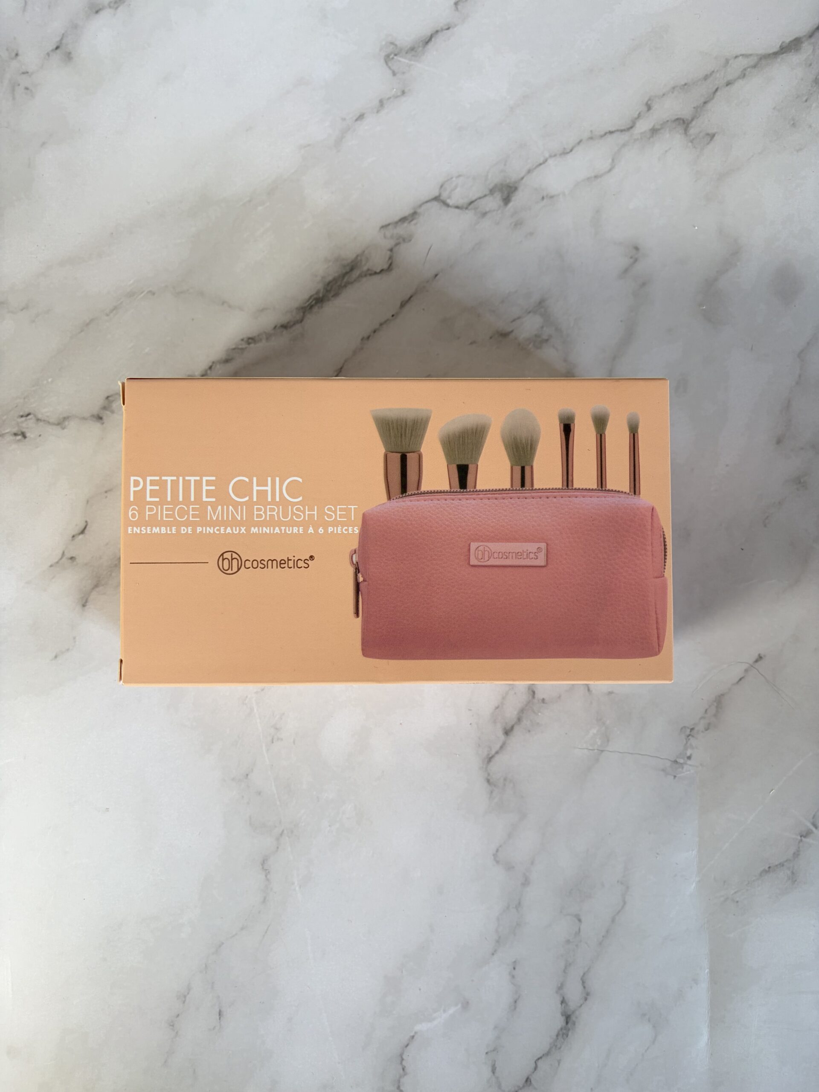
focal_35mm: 26
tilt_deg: -87.4
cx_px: 410
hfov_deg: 53.1
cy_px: 546
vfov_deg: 67.3
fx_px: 820
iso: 80
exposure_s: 1/121
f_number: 1.6
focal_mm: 5.96
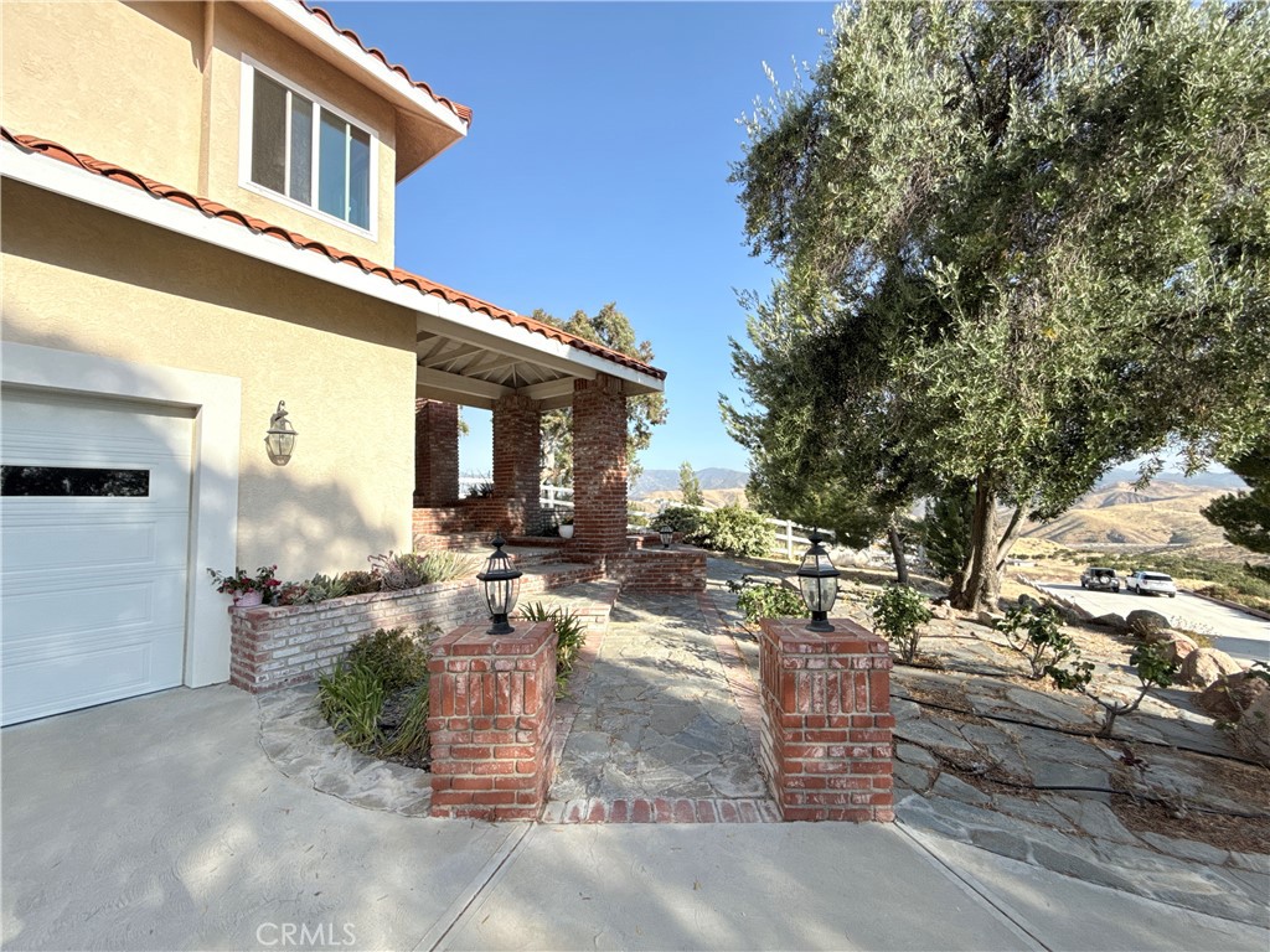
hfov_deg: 102.1
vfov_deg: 85.7
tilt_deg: +3.1
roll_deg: +0.3
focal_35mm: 14
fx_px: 514
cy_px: 476
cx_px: 635
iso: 64
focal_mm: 2.22
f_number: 2.2
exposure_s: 1/1656
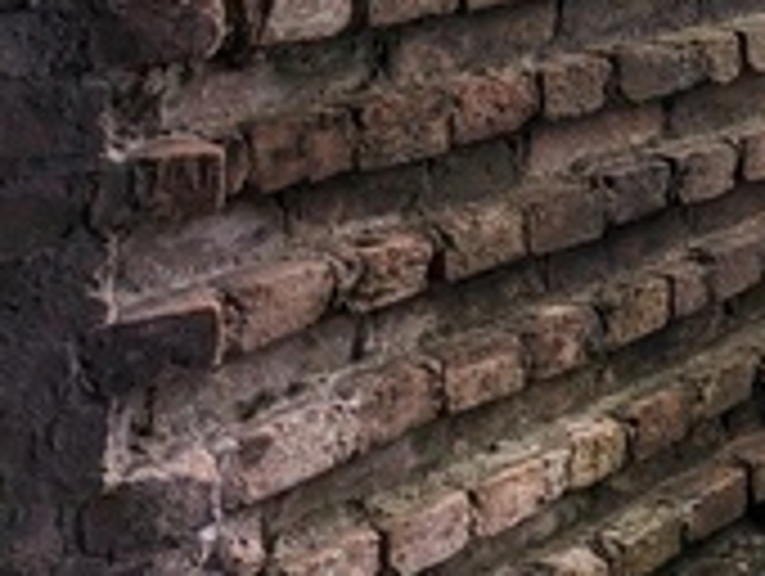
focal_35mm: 79
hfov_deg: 20.3
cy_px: -158
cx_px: 1220
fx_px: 1748
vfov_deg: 17.6
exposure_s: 1/984
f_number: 1.85
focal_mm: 6.81
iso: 26
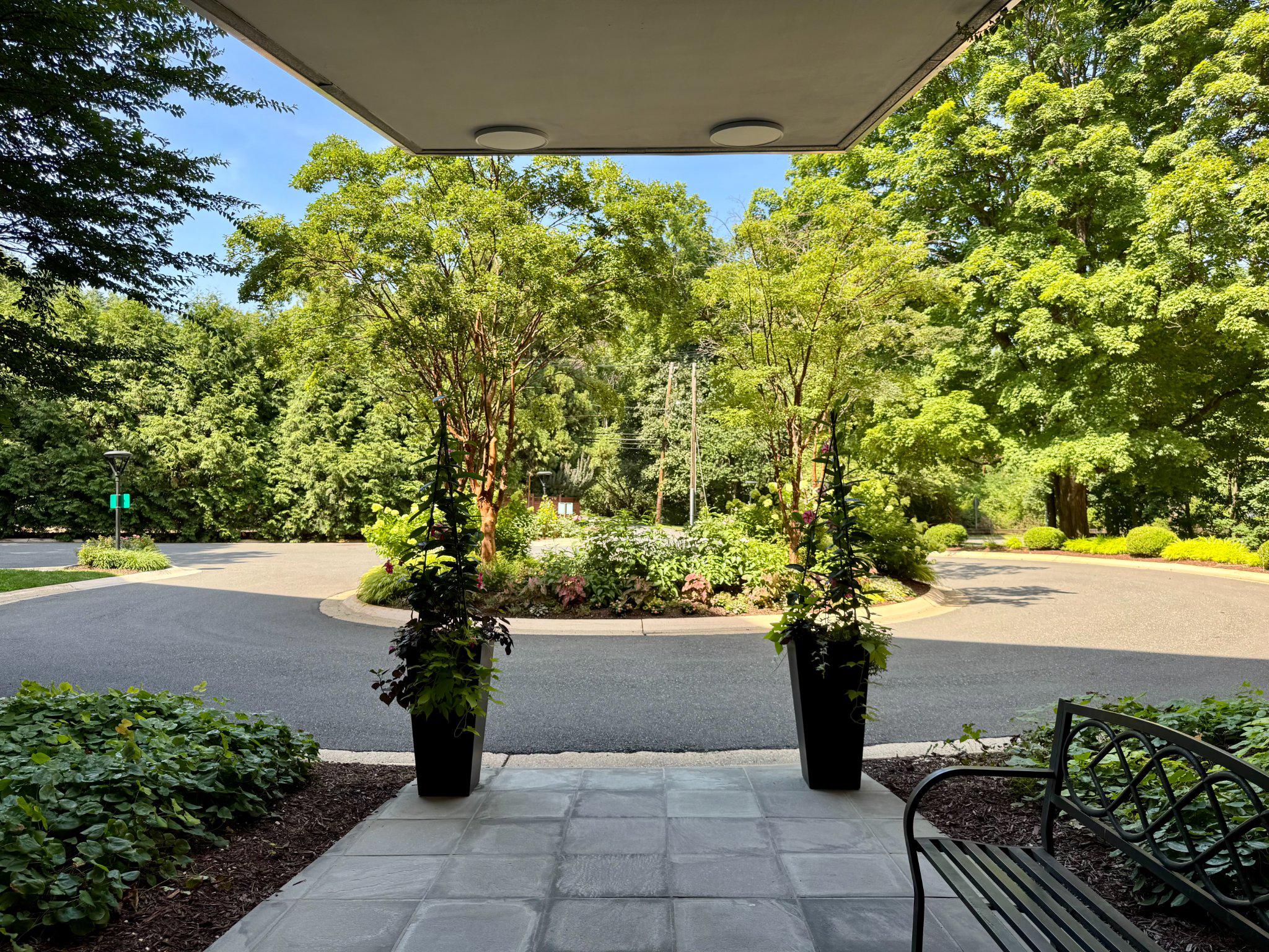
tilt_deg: +0.2
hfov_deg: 71.6
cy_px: 476
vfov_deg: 56.8
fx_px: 880
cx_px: 634
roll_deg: +0.8
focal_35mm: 24
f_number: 1.78
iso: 80
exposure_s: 1/425
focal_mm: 6.76
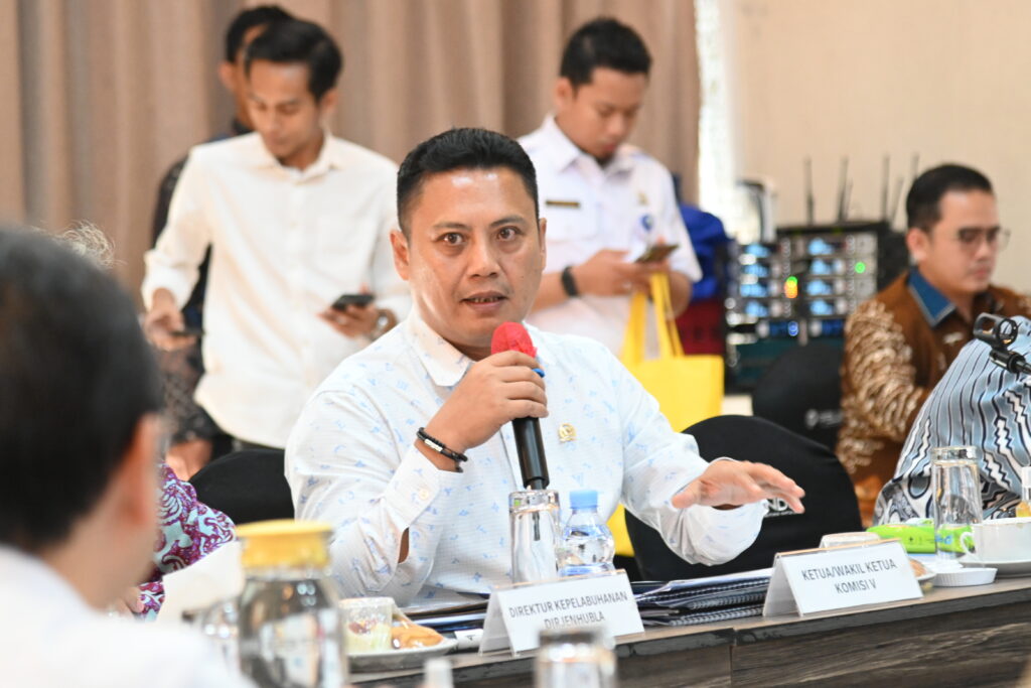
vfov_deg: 8.3
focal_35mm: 165
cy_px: 344
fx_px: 4726
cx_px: 516
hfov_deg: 12.5
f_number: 4
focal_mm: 110
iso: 3200
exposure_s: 1/60
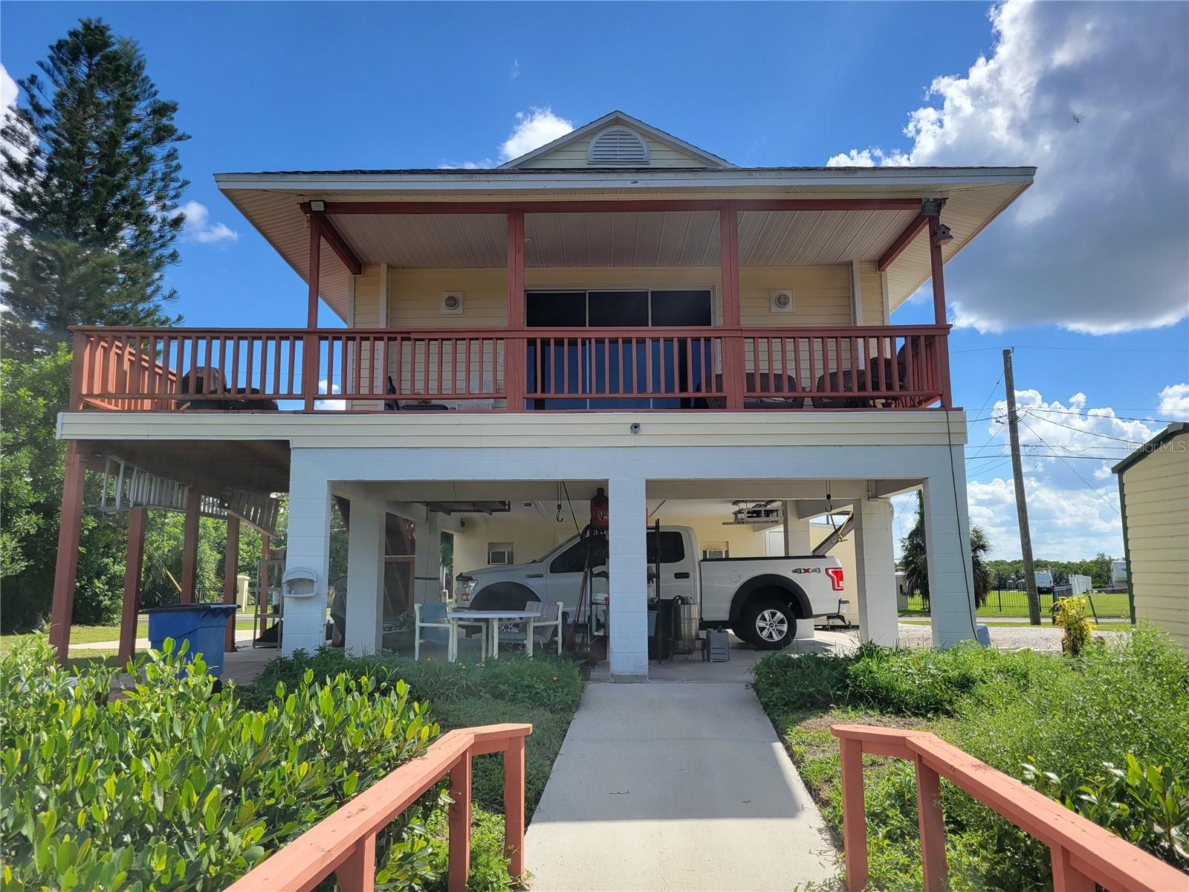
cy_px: 446
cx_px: 594
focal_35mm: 26
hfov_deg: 67.3
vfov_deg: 53.1
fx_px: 893
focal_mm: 5.4
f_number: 1.8
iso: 40
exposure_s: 1/2071
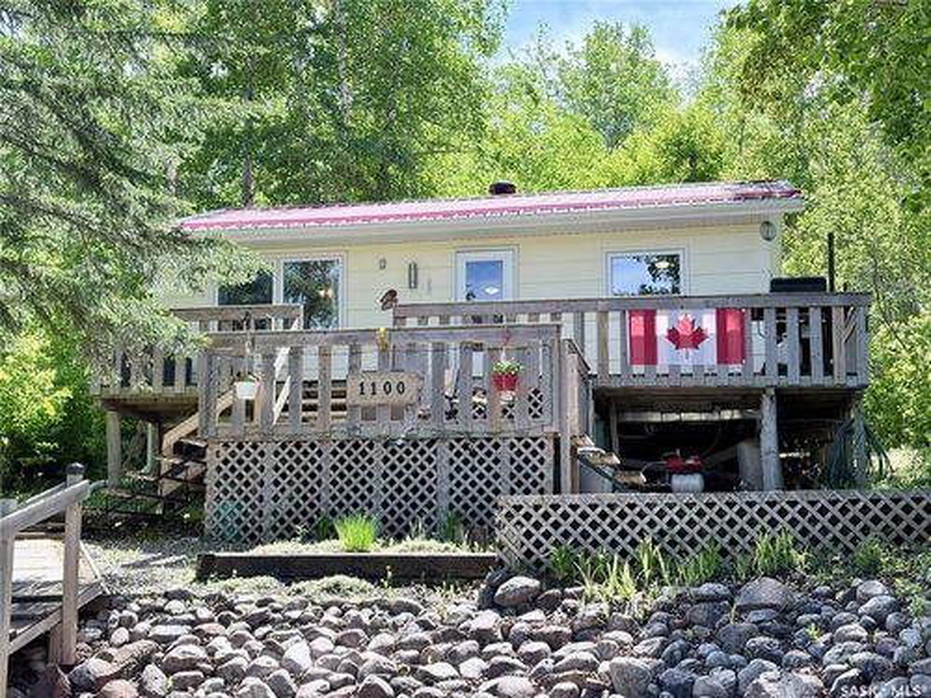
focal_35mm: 52
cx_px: 466
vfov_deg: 28.0
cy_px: 349
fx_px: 1399
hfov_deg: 36.8
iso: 40
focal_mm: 5.96
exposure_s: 1/861
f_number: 1.6
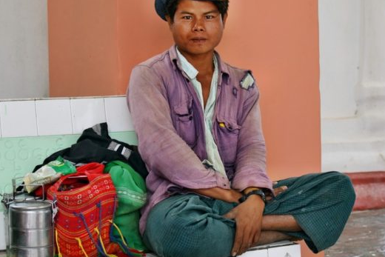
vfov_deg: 21.1
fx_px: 691
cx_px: 218
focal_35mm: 65
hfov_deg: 31.1
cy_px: 121
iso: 800
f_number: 4
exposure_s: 1/60
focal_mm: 35
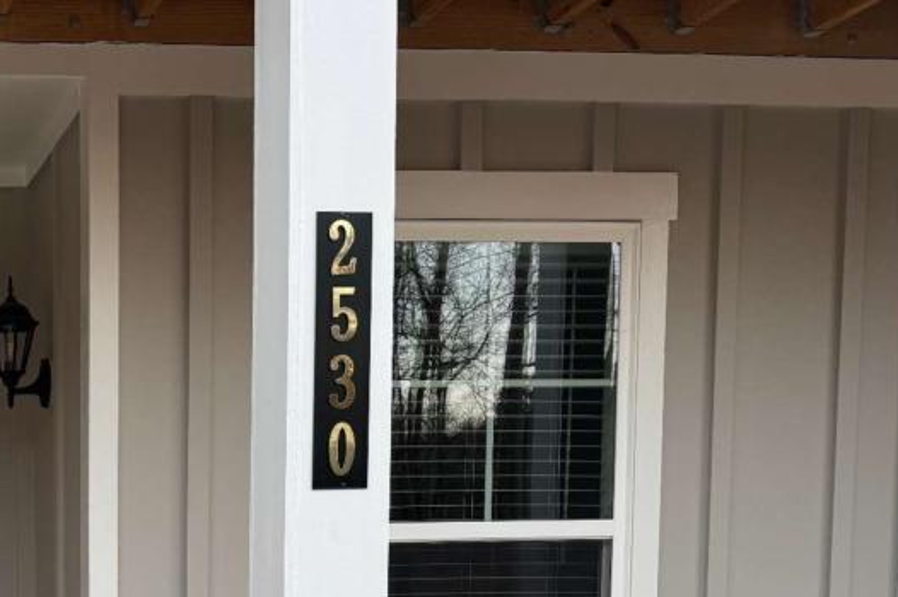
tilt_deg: -7.0
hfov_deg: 31.3
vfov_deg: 21.8
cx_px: -84
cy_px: 740
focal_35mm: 57
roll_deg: +0.6
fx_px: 1421
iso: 100
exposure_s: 1/121
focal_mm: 6.76
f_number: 1.78
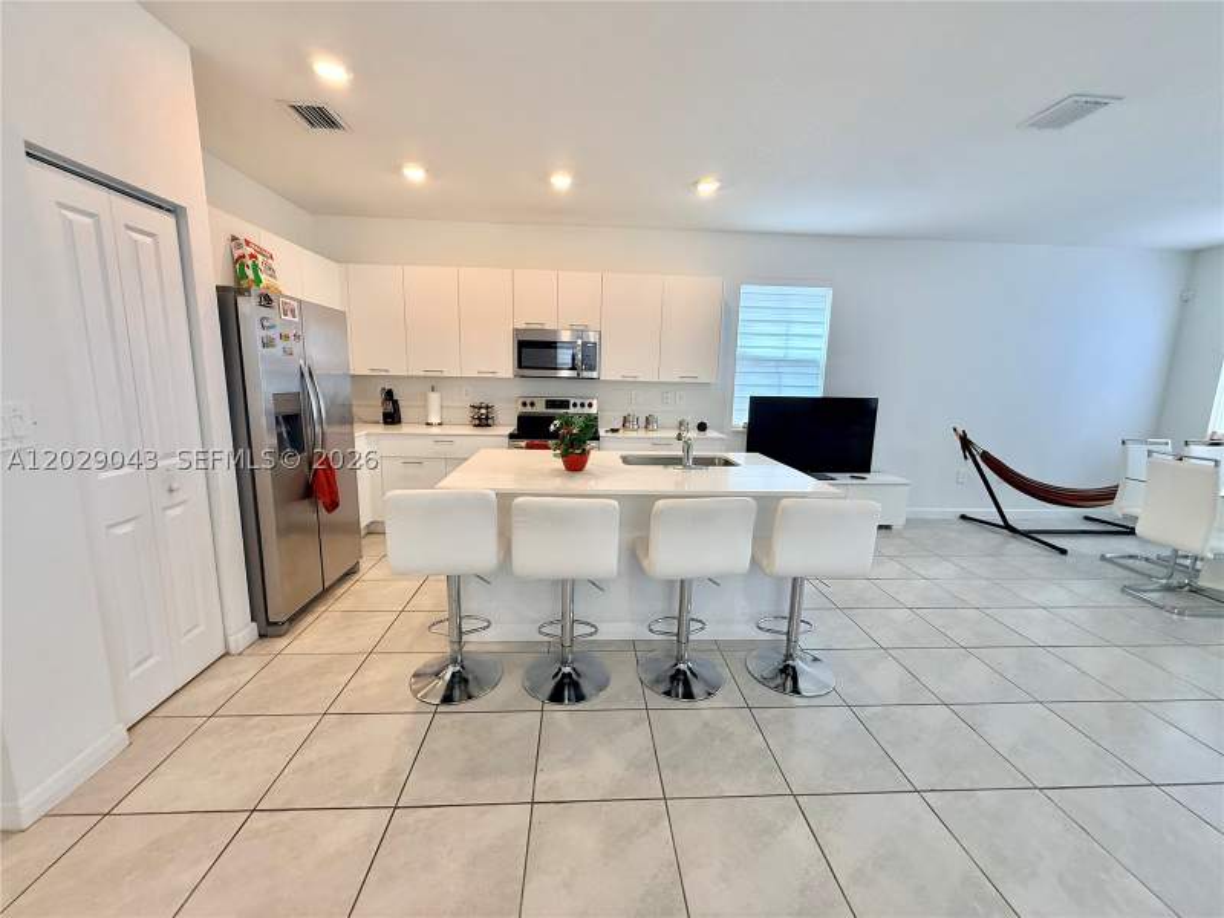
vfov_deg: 85.7
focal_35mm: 14
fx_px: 495
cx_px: 612
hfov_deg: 102.1
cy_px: 459
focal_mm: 2.22
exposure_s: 1/120
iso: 160
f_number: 2.2
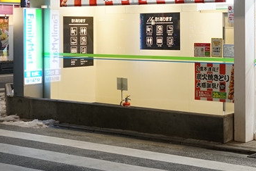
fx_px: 626
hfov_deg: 22.7
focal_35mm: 88
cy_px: 21
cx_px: 212
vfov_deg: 15.4
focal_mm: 27
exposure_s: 1/60
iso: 1000
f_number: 4
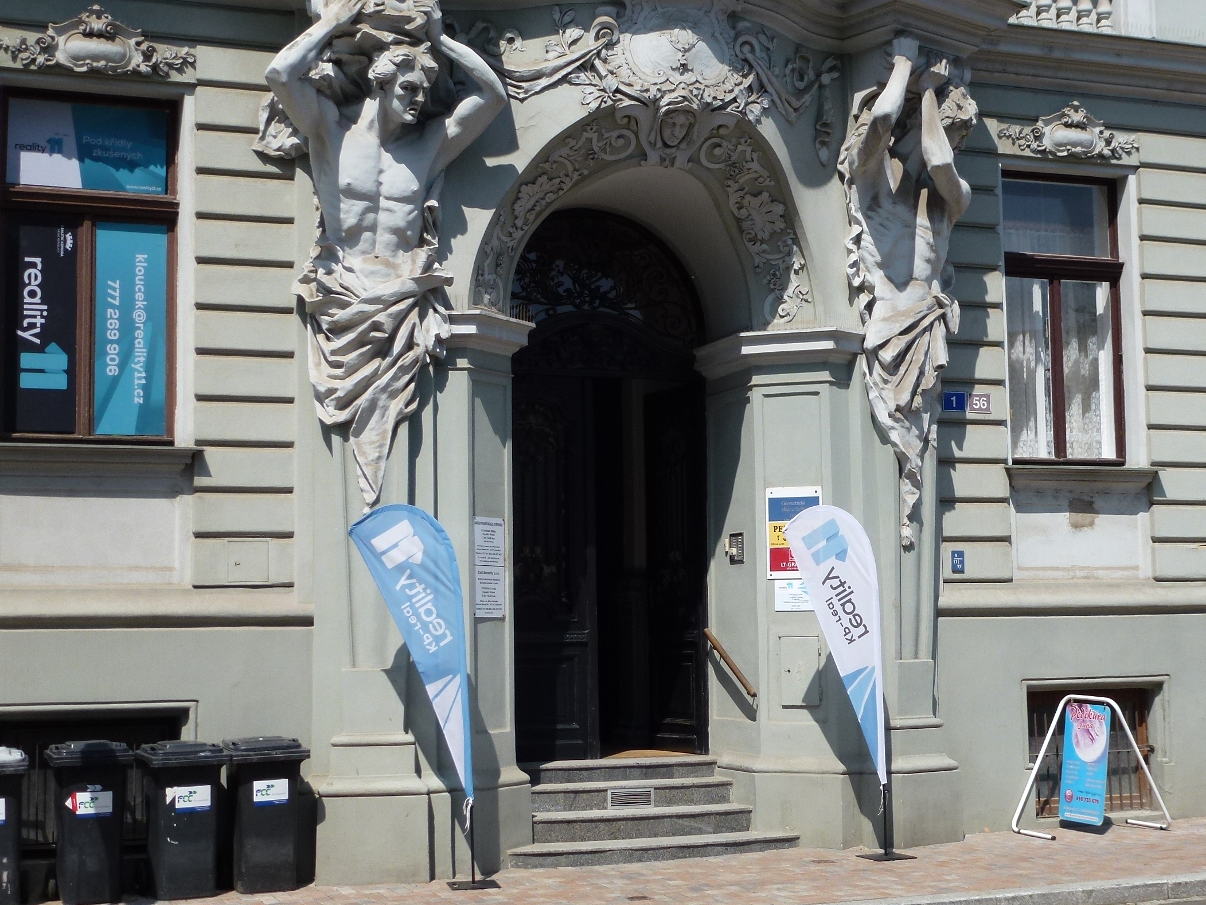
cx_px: 615
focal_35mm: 56
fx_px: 1951
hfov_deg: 34.4
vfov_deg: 26.1
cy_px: 428
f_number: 4
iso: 100
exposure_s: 1/1000
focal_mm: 8
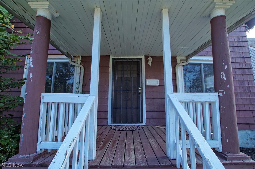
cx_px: 128
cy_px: 84
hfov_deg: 95.0
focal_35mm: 16
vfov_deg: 72.0
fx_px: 117
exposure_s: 1/160
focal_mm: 11
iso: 100
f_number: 4.5
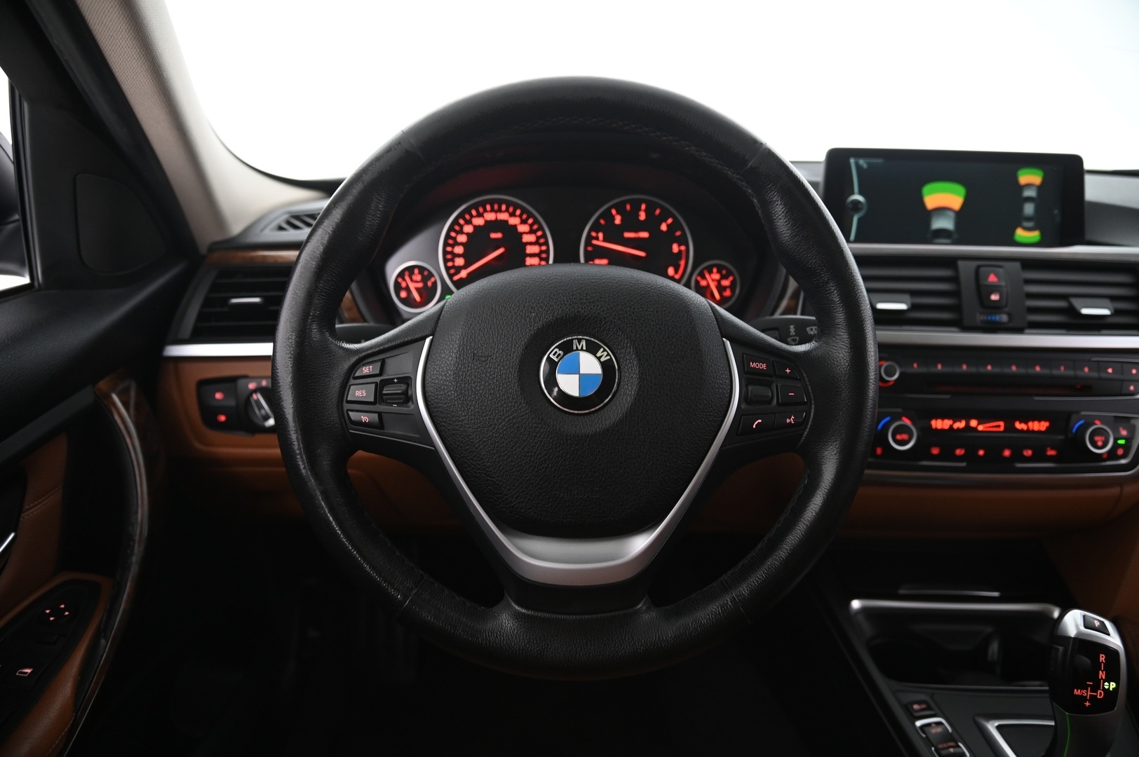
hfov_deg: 73.8
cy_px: 378
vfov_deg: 53.1
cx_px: 570
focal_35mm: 24
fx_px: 759
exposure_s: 1/15
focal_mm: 24
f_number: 4
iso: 2000
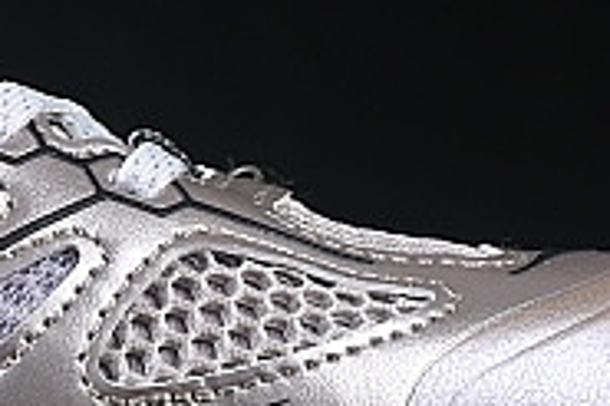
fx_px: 7432
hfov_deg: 4.7
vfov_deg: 3.1
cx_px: -353
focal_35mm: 439
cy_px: 106
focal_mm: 50
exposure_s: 1/80
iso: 160
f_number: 8
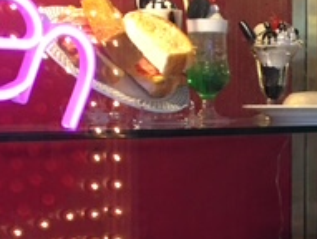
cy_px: 156
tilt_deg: -2.8
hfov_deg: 19.9
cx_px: 279
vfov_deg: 15.3
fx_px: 890
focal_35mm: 97
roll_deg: -0.1
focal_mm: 4.15
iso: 125
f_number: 2.2
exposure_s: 1/30
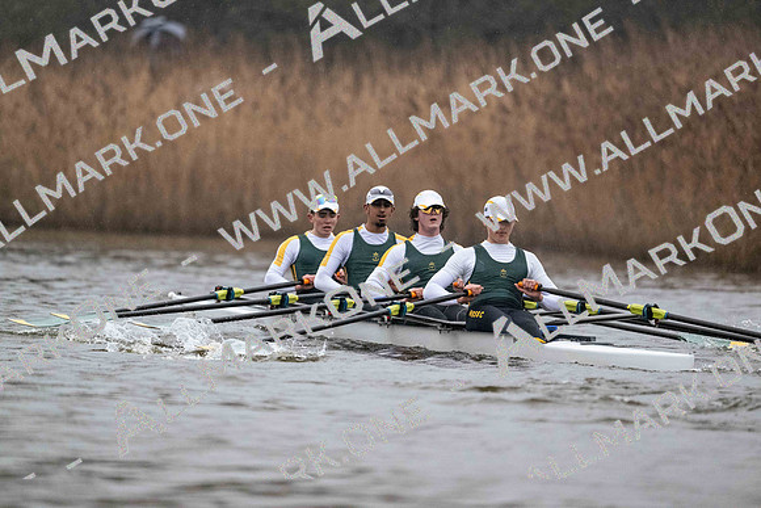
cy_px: 254
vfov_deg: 3.4
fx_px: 8457
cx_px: 380
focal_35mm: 400
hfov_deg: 5.2
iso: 5600
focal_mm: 400
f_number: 4.5
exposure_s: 1/1600
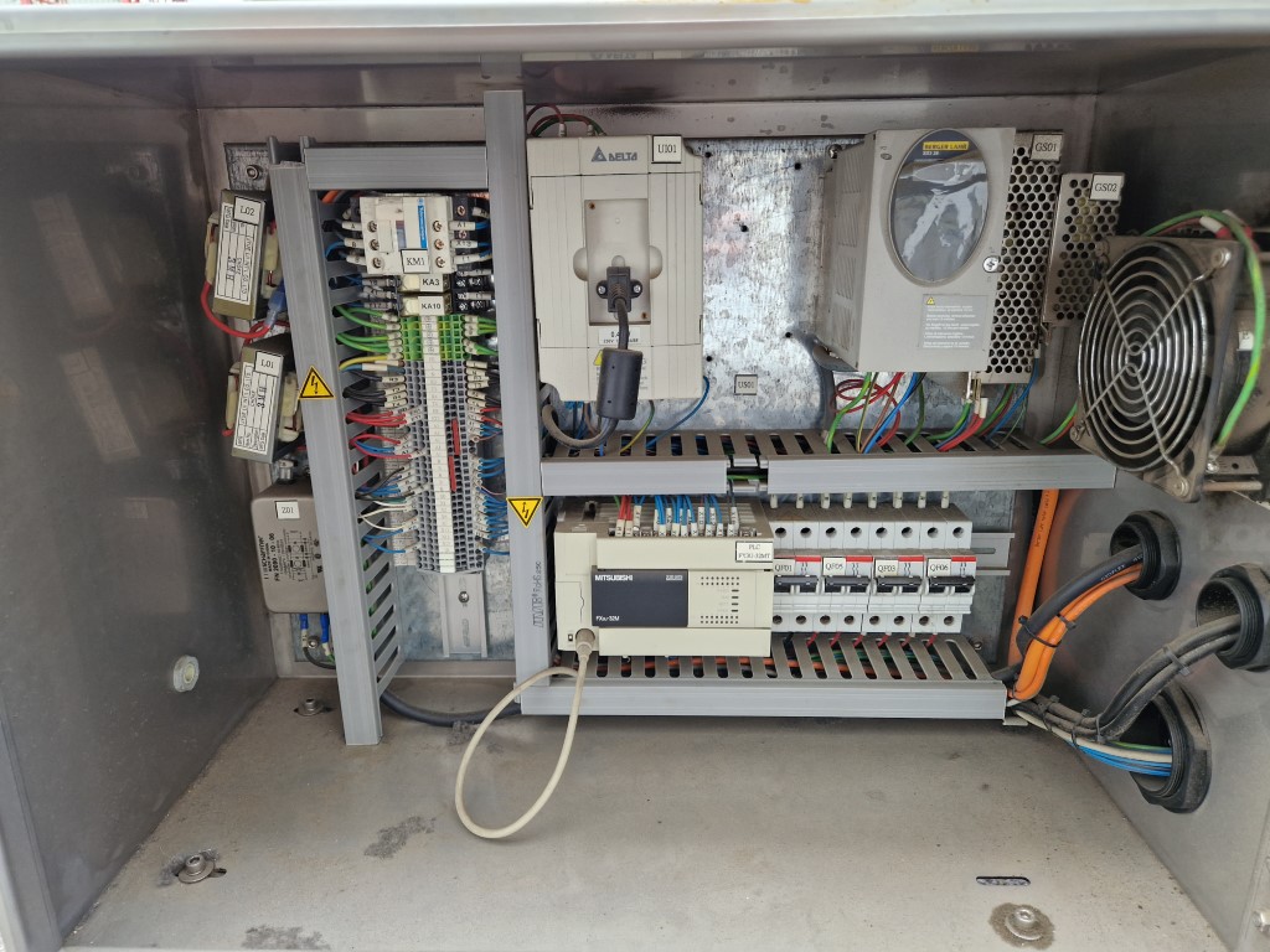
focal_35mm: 23
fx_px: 844
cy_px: 476
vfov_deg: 58.9
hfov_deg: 73.9
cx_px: 635
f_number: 1.8
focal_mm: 5.4
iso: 125
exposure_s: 1/180
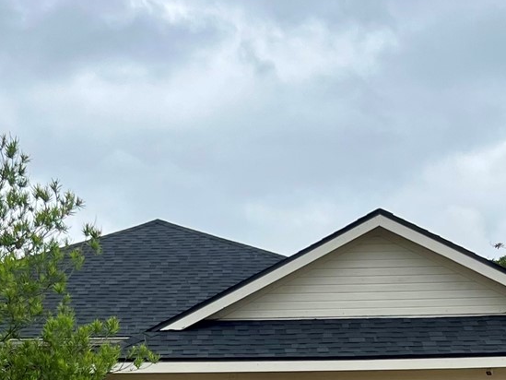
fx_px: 1418
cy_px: 477
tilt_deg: +1.1
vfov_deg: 14.7
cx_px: 220
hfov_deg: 20.2
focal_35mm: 97
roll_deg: +0.7
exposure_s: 1/3257
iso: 50
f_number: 1.5
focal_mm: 5.7
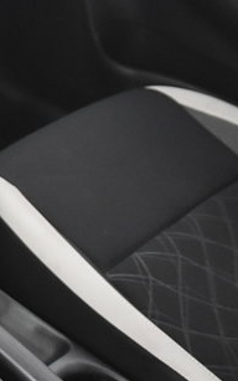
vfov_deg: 19.9
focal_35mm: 102
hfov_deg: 11.0
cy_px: 14
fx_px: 1058
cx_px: -320
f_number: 2.8
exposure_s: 1/30
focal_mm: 20
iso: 3600
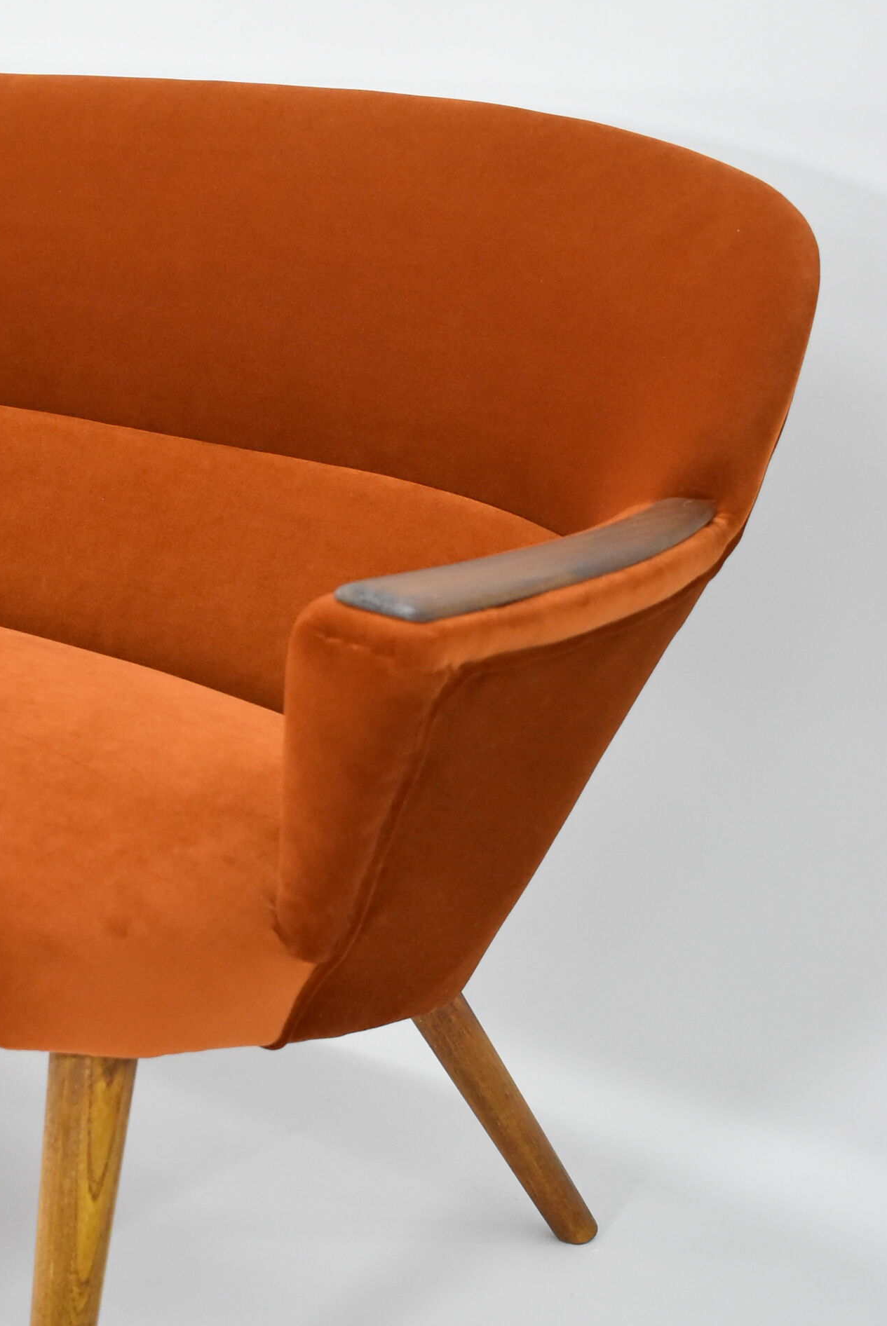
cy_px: 716
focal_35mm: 69
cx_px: 201
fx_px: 2537
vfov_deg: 29.3
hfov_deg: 19.7
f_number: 4.2
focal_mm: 29
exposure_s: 1/125
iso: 2500
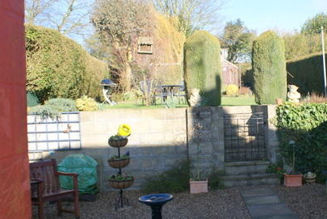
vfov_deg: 30.6
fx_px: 400
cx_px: 259
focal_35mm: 44
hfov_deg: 42.6
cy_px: 113
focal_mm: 18
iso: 100
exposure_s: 1/160
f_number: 6.3
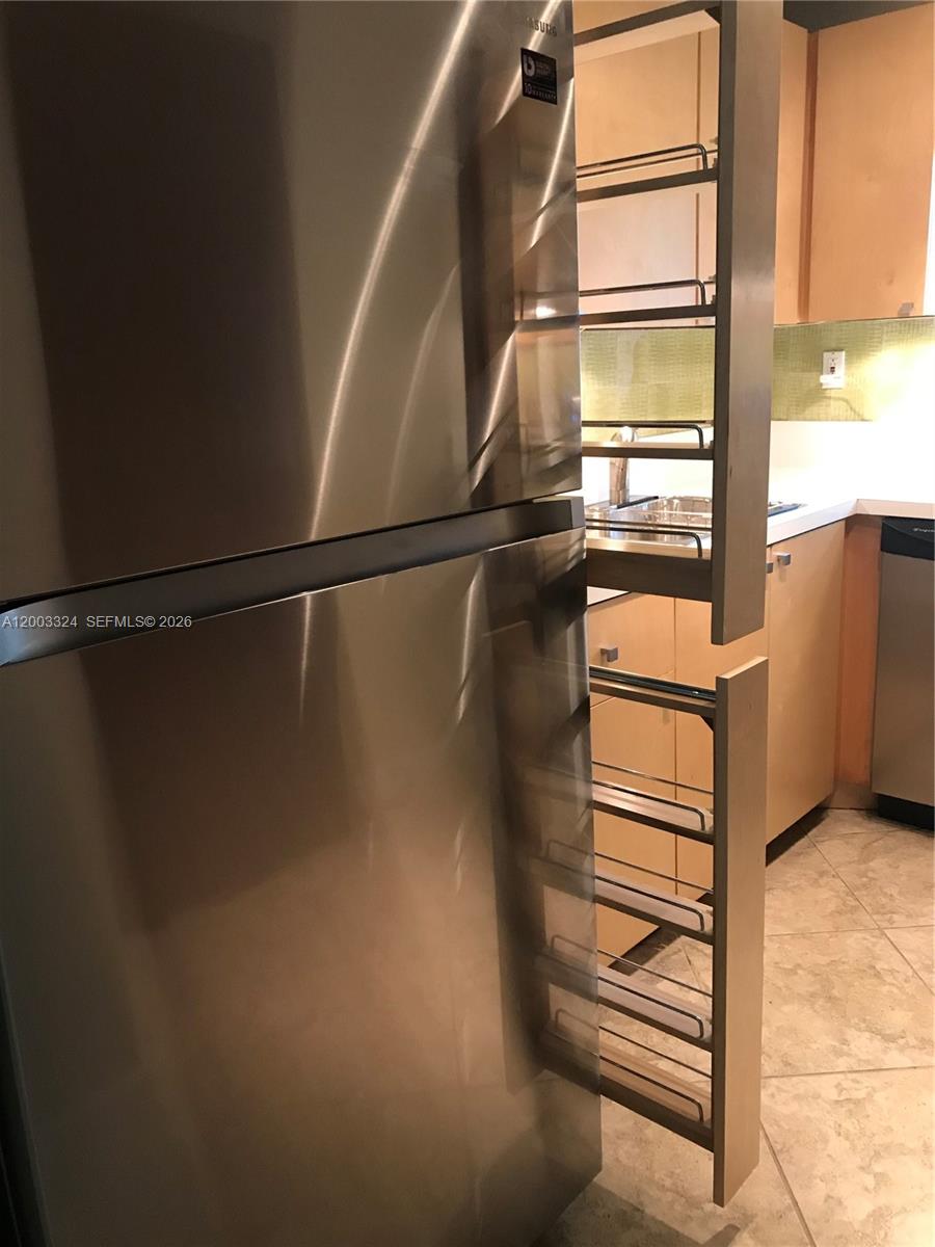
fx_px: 1008
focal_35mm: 28
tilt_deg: -13.6
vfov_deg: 63.4
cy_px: 624
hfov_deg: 49.7
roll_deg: +4.0
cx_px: 468
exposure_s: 1/15
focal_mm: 3.99
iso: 80
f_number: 1.8
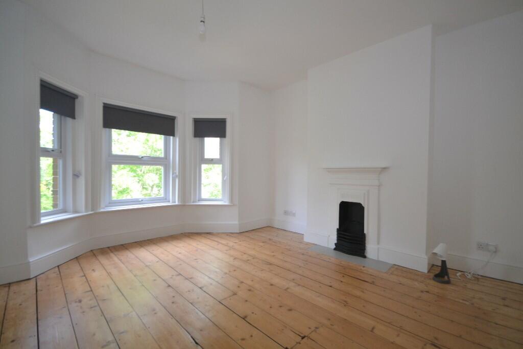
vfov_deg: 77.3
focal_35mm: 15
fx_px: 218
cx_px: 262
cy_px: 174
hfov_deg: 100.4
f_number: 4
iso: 720
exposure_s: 1/60
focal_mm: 10
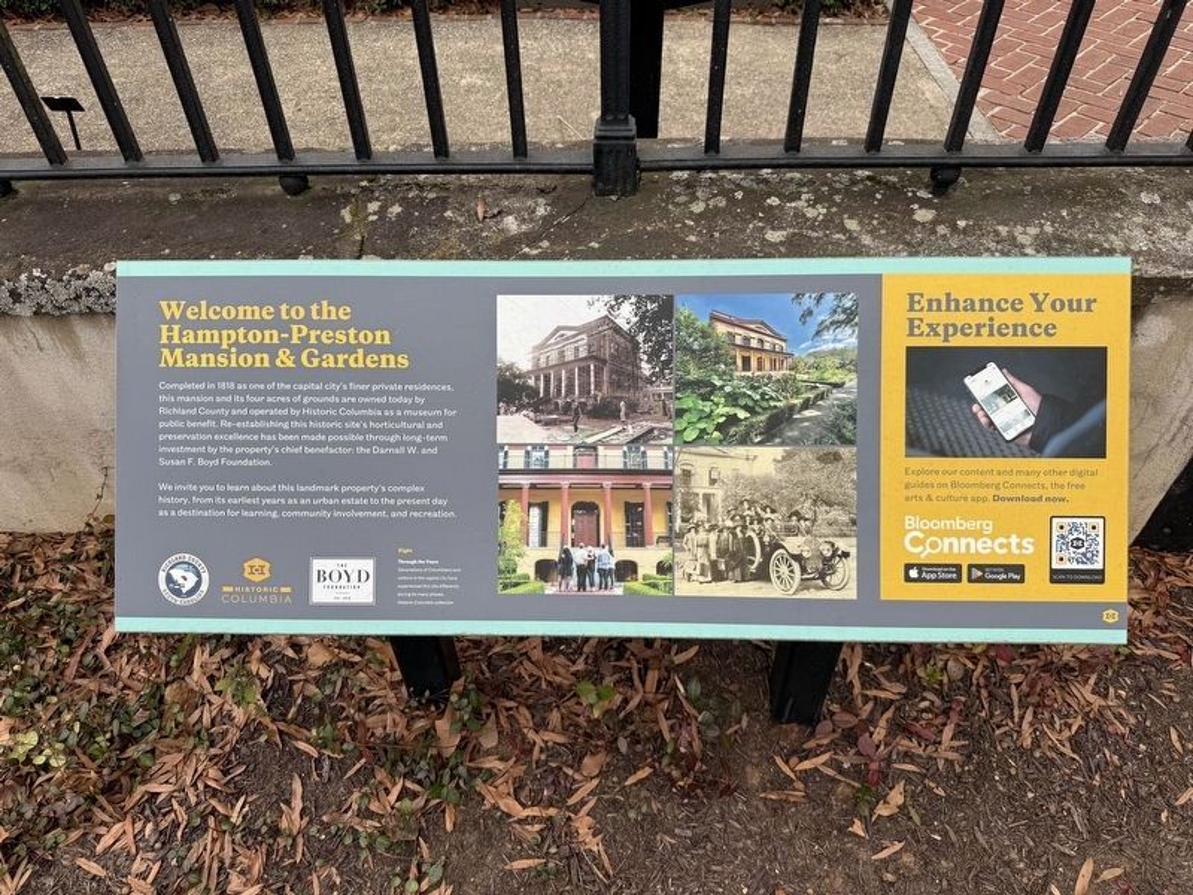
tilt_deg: -43.1
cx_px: 596
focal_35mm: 24
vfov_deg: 56.8
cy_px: 448
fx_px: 827
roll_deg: -0.1
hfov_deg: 71.6
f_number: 1.78
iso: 80
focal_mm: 6.76
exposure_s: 1/612
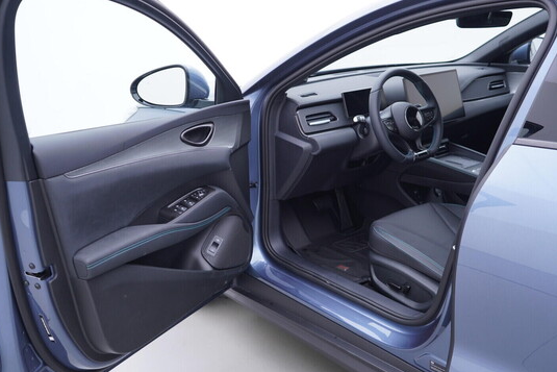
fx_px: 573
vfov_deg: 36.0
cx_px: 273
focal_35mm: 37
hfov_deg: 51.9
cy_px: 183
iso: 125
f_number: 2.8
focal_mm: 24
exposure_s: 1/40
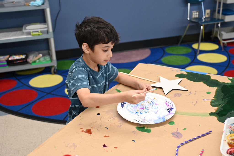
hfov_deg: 46.4
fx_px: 273
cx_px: 117
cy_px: 78
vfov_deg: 31.8
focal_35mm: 42
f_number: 4
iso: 2200
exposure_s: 1/125
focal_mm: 42
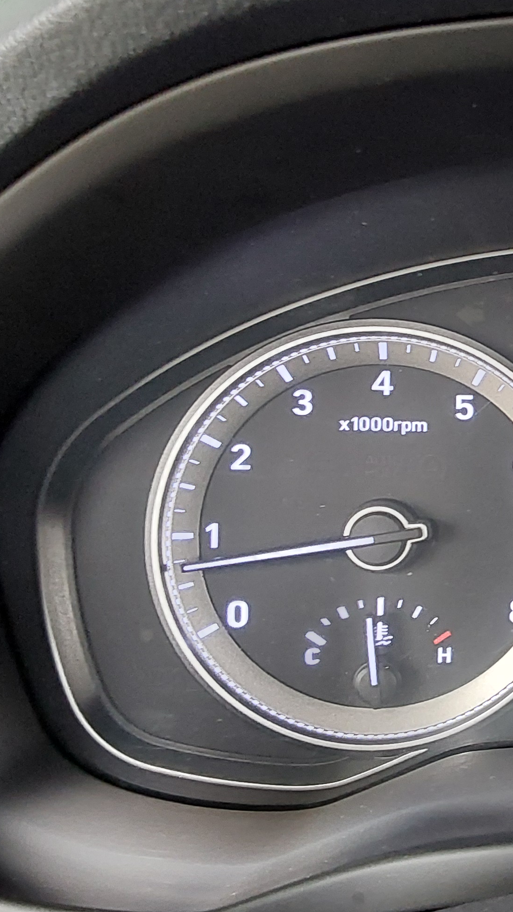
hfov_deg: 20.7
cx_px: 721
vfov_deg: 40.5
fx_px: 1233
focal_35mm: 51
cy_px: 417
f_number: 1.9
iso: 320
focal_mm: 2.91
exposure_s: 1/40
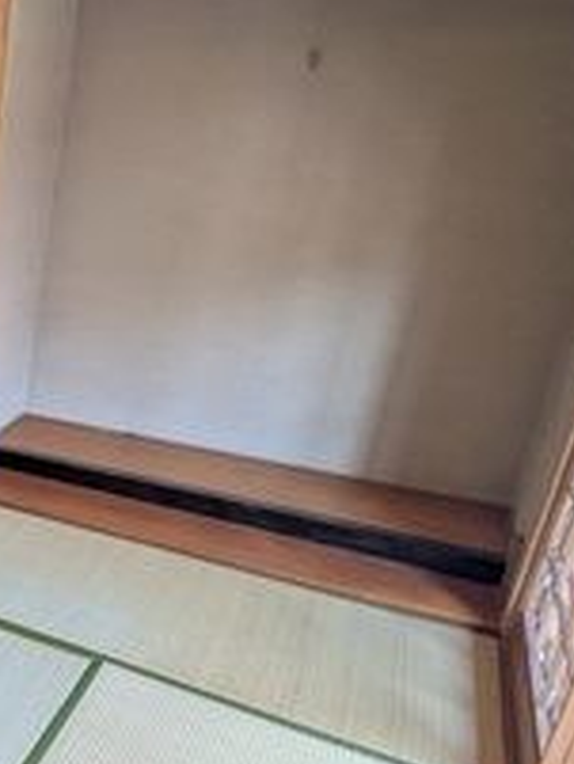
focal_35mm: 39
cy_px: 430
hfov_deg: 25.9
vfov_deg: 47.7
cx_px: -312
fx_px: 861
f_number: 2.2
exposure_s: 1/90
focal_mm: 1.85
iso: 113
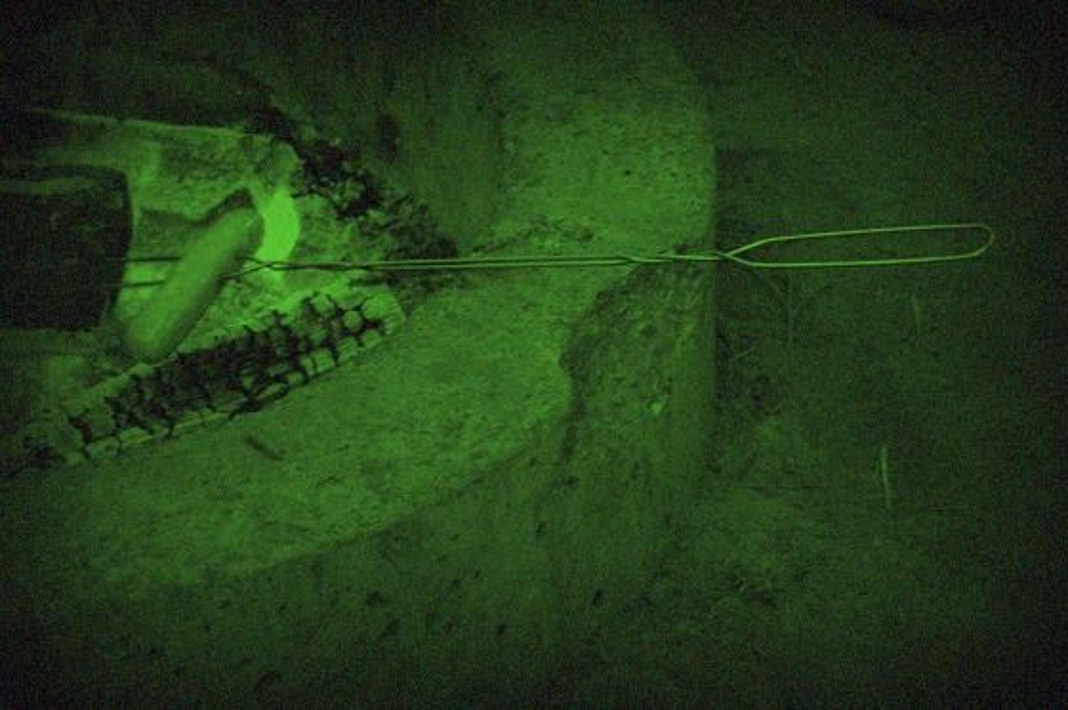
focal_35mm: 112
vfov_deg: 12.1
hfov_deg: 18.2
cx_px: 534
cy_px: 355
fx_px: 3334
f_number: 7.1
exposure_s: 1/50
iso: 800
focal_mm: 75
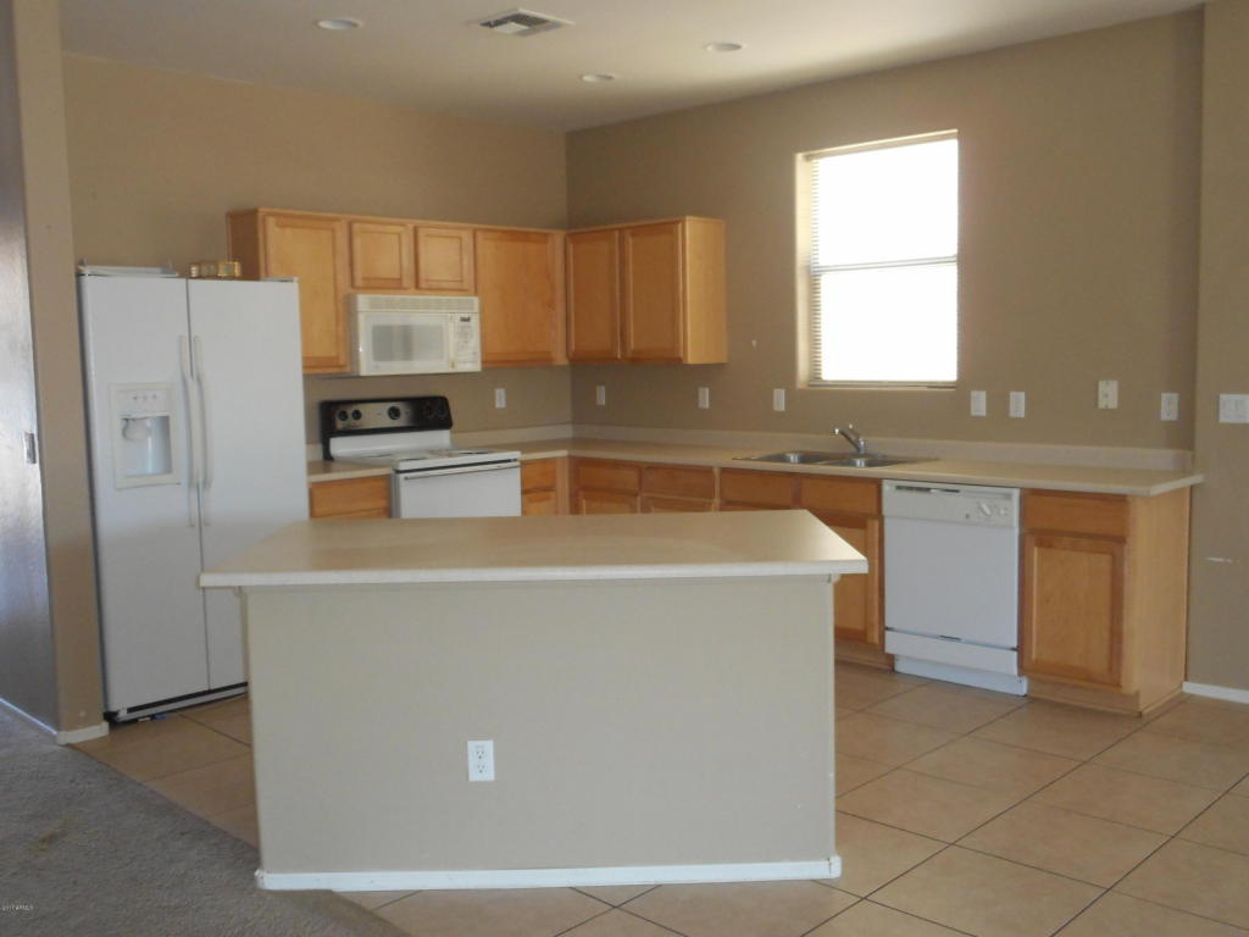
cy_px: 468
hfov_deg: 54.0
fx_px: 1227
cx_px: 624
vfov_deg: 41.8
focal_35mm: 34
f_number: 4.2
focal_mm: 6
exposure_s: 1/30
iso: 400
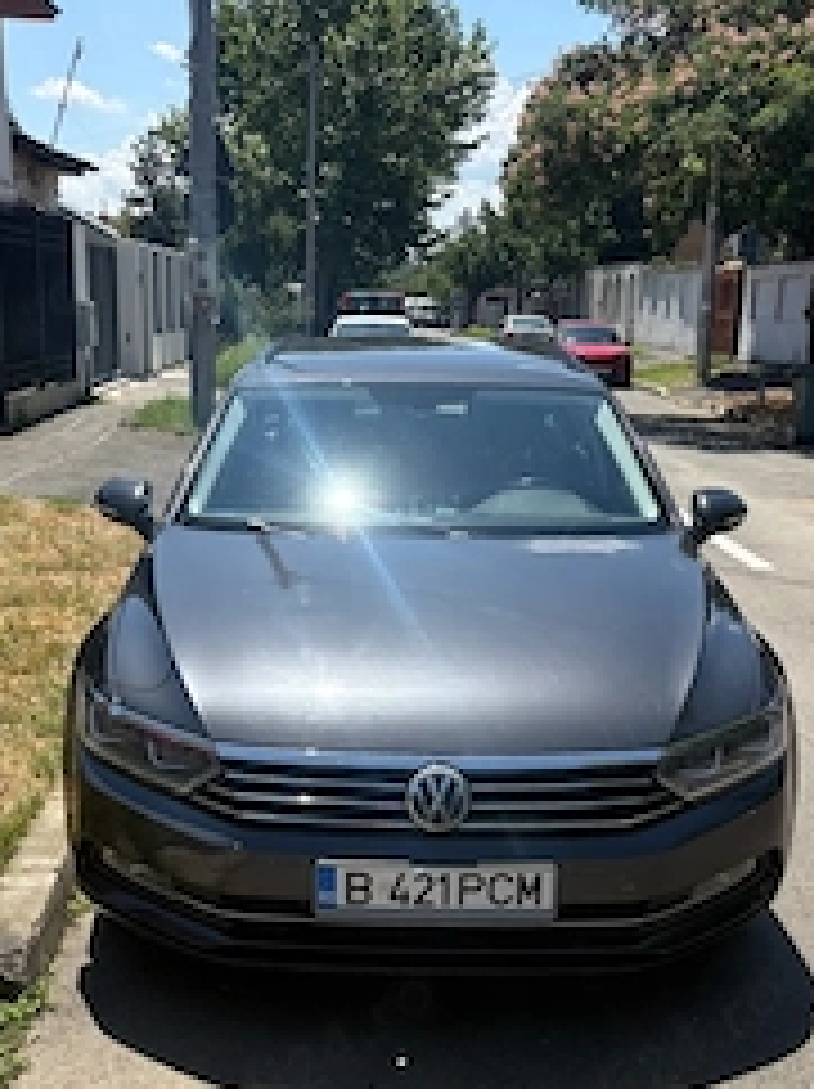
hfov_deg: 33.5
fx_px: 1351
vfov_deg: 42.8
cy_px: 788
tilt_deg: -18.9
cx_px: 378
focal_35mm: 43
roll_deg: -2.5
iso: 50
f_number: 1.6
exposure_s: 1/3279
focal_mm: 5.96
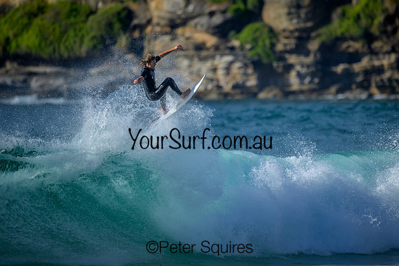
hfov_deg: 2.6
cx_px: 199
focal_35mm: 804
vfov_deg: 1.7
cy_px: 132
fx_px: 8908
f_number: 6.3
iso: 640
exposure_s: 1/4000
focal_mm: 800
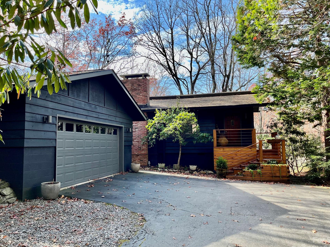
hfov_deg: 63.5
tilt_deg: +2.8
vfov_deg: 49.7
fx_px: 267
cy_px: 124
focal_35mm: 28
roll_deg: +1.1
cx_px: 165
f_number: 1.6
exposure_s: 1/524
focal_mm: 5.1
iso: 50
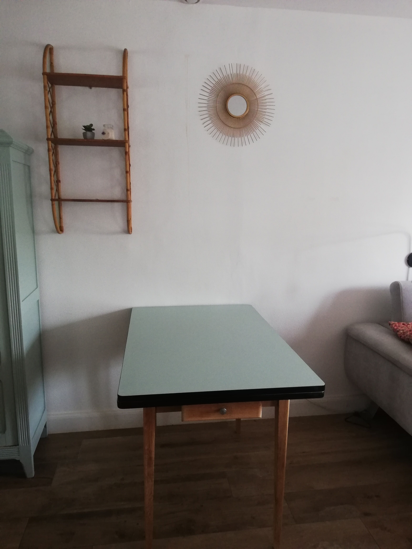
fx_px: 413
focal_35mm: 26
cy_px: 274
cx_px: 206
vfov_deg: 67.3
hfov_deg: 53.1
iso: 320
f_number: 2.2
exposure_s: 1/33.3
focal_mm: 3.81
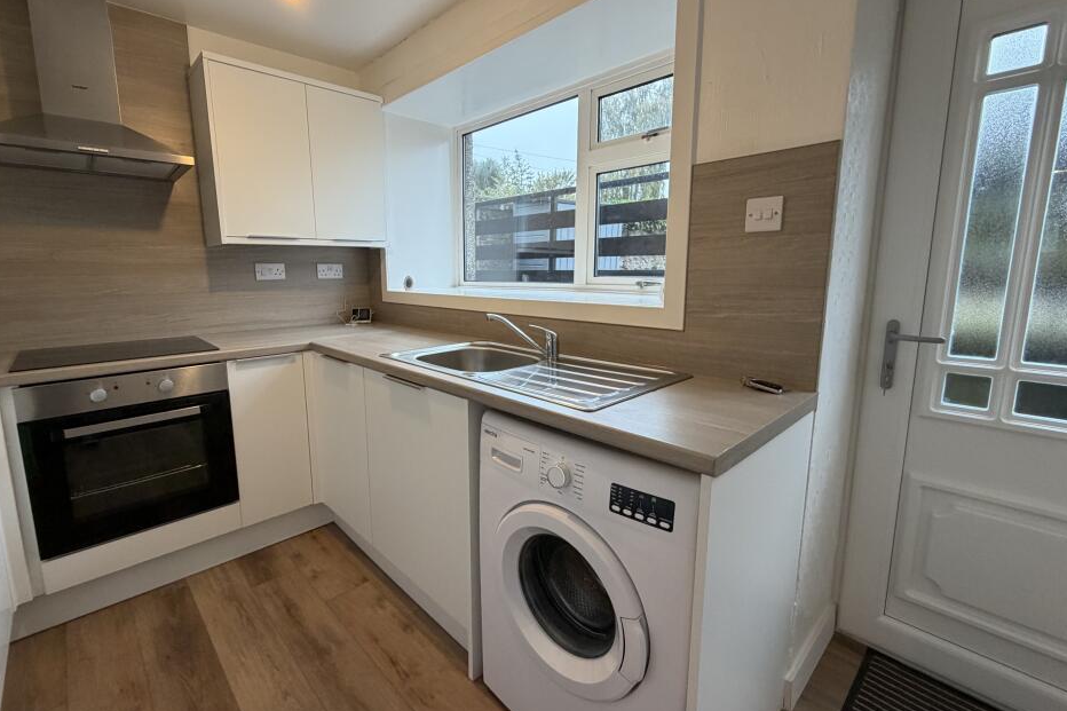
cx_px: 501
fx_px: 474
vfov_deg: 73.7
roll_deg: +0.4
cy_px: 341
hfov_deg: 96.6
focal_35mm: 16
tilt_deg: -9.7
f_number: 2.2
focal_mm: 2.22
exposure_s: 1/100
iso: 250
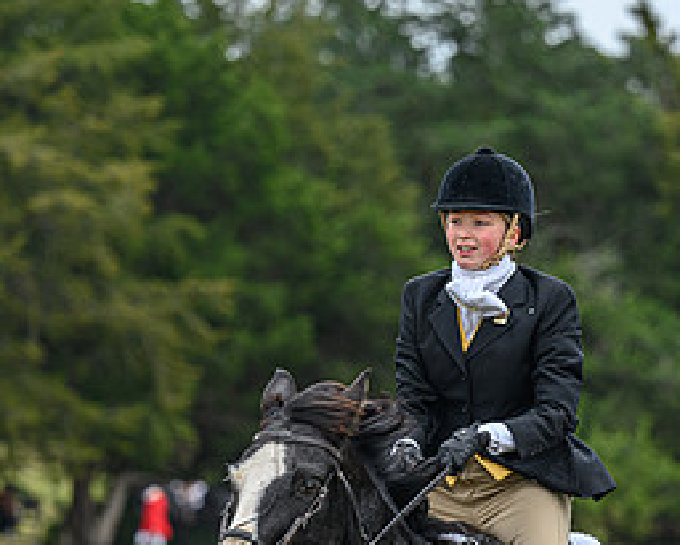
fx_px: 7026
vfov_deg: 4.4
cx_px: 556
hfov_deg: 5.5
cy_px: 528
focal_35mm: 349
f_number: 3.2
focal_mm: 140
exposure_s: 1/640
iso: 500
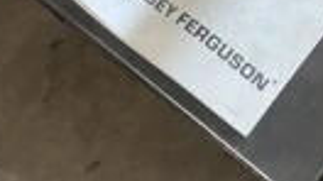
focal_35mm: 96
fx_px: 822
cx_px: 296
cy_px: -39
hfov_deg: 21.7
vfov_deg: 12.3
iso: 160
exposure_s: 1/60
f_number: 1.8
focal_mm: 3
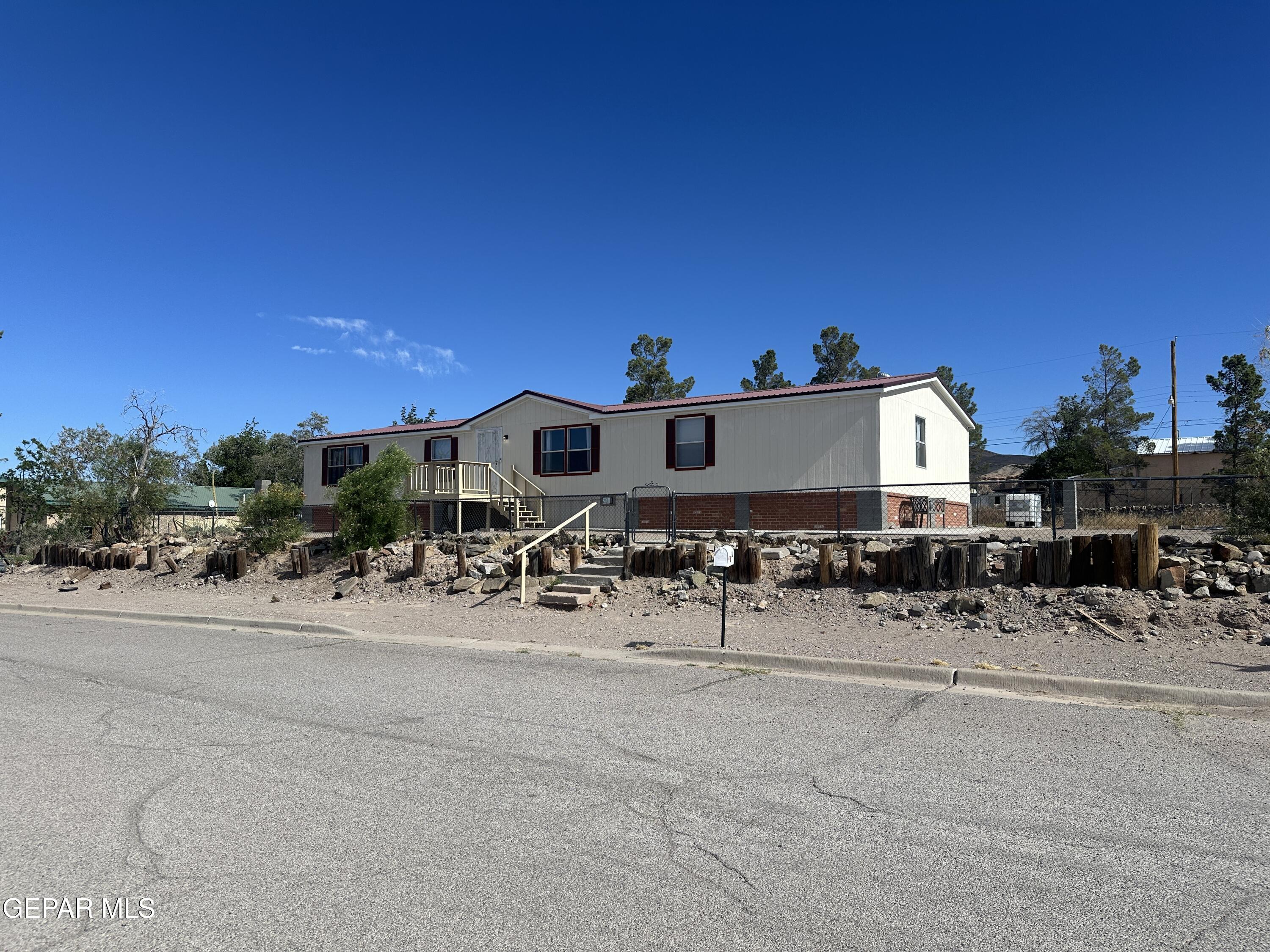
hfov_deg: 71.6
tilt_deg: +3.9
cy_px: 476
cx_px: 635
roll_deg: -0.2
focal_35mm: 24
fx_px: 881
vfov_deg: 56.8
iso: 80
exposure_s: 1/6623
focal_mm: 6.86
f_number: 1.78
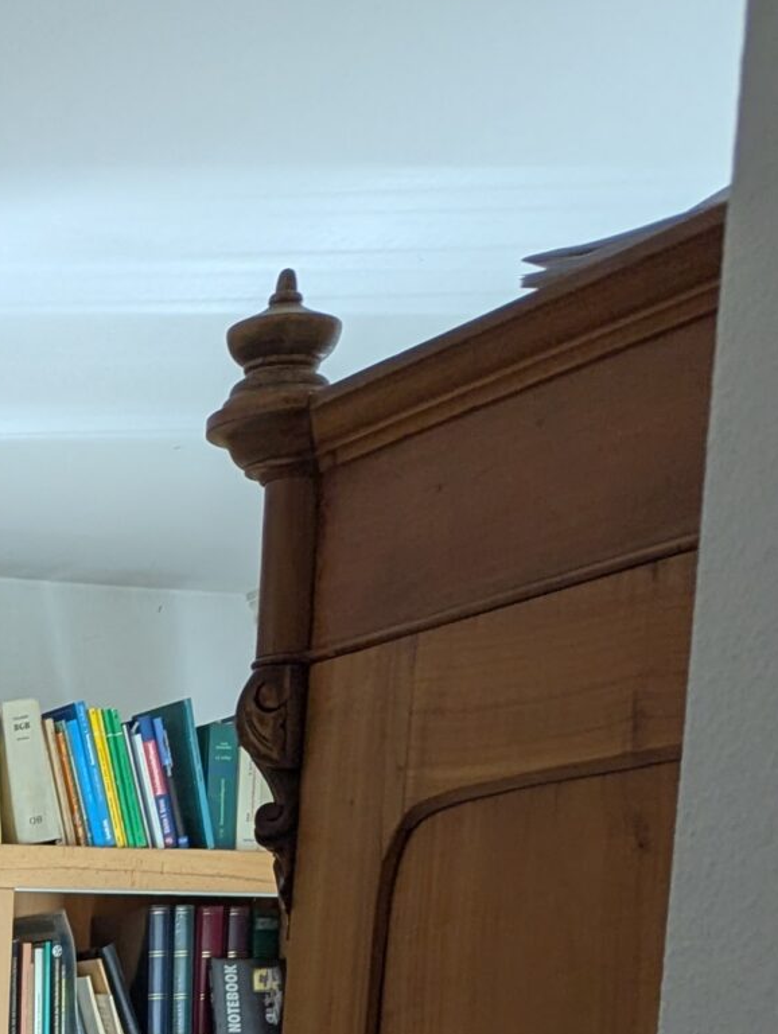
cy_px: 1625
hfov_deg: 16.5
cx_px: -460
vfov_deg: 20.3
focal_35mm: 80
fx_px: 2392
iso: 45
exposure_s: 1/75.4
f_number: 1.85
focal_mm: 6.81
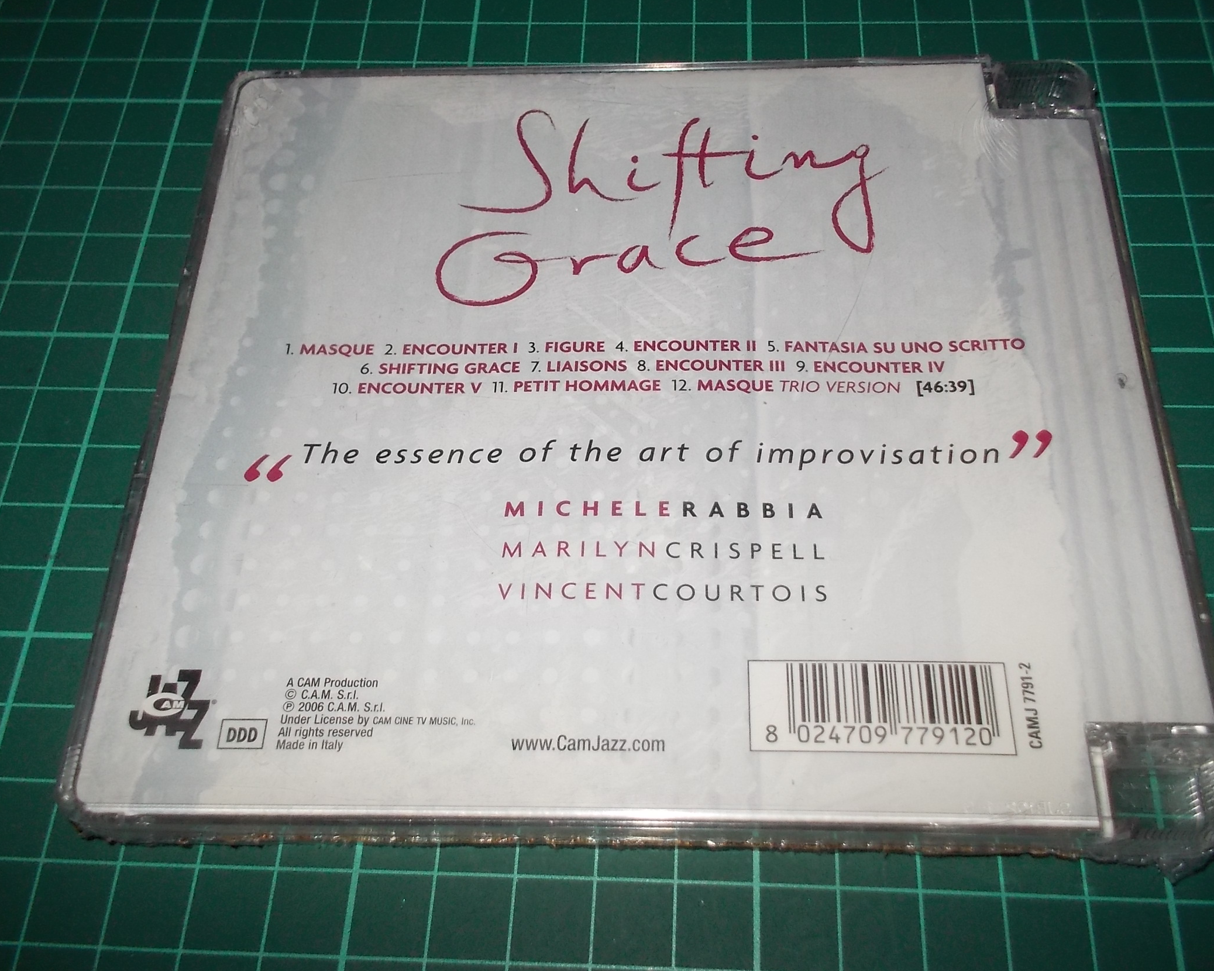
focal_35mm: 31
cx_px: 639
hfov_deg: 57.1
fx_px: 1114
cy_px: 478
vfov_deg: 47.1
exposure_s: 1/30
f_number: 3.3
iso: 200
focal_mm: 4.1
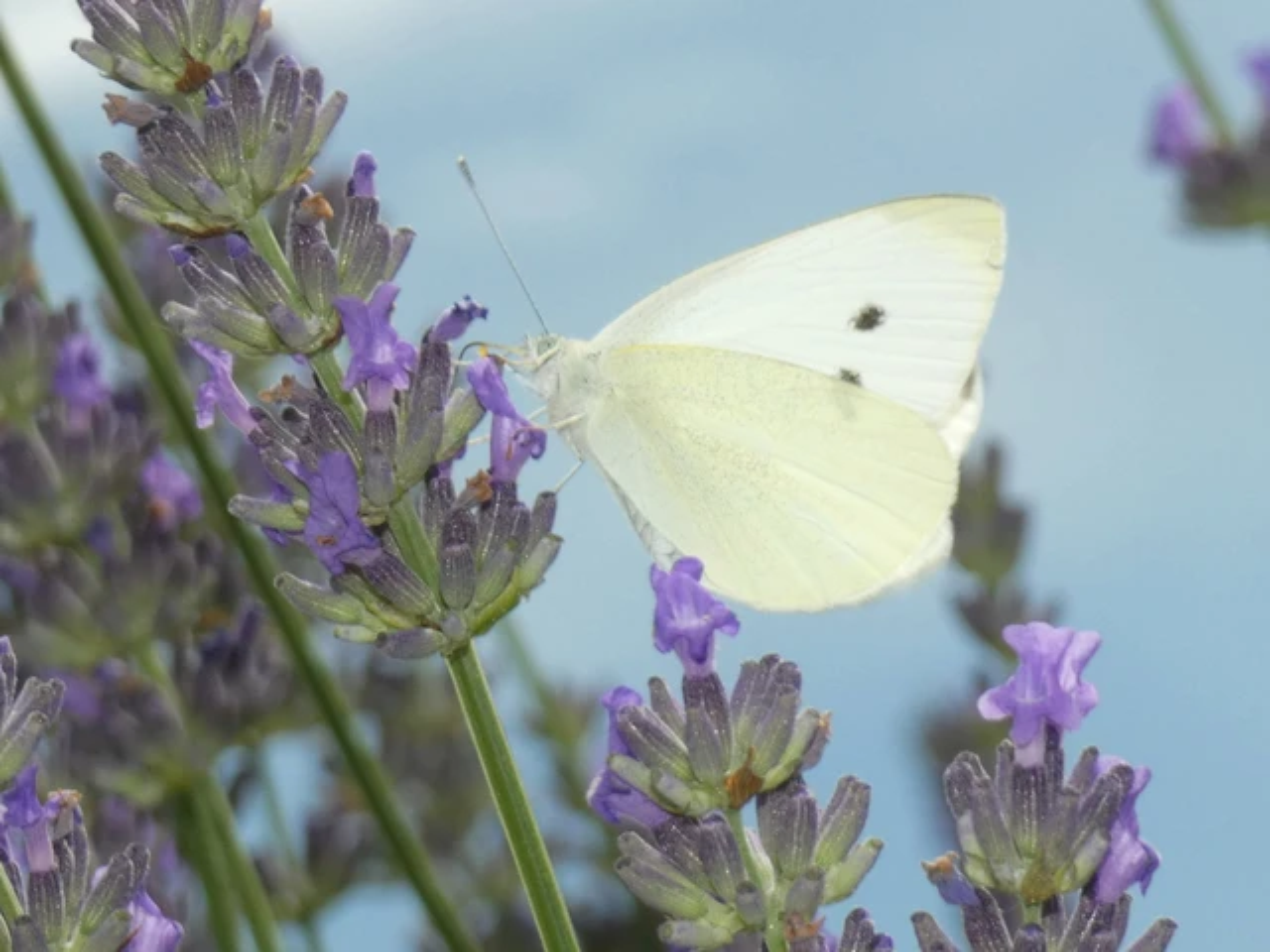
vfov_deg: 8.8
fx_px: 6200
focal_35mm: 169
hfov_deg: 11.7
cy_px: 476
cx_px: 635
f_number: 5.5
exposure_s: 1/160
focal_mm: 30.2
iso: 80
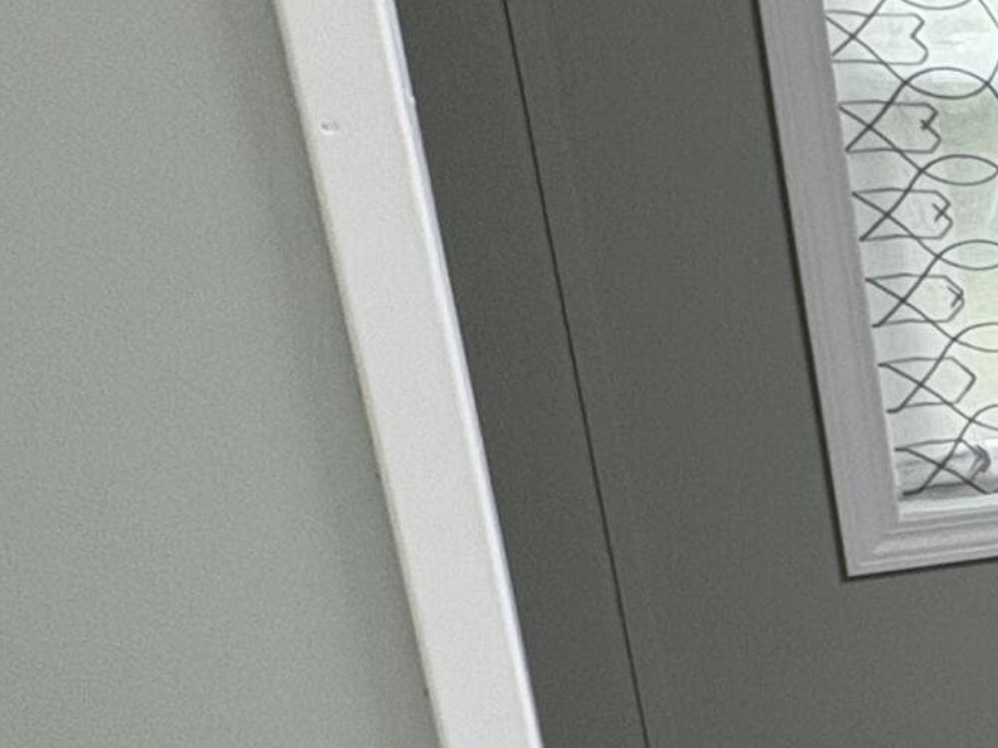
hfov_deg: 18.4
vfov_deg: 23.1
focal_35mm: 63
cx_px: 2048
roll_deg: +0.0
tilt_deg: -14.1
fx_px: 1816
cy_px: 533
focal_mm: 2.22
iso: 125
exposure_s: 1/60
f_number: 2.2
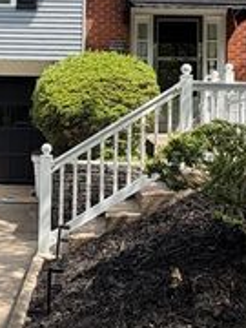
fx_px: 493
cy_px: 112
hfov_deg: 27.9
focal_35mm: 52
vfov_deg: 36.5
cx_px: 86
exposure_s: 1/531
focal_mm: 2.22
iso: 40
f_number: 2.2
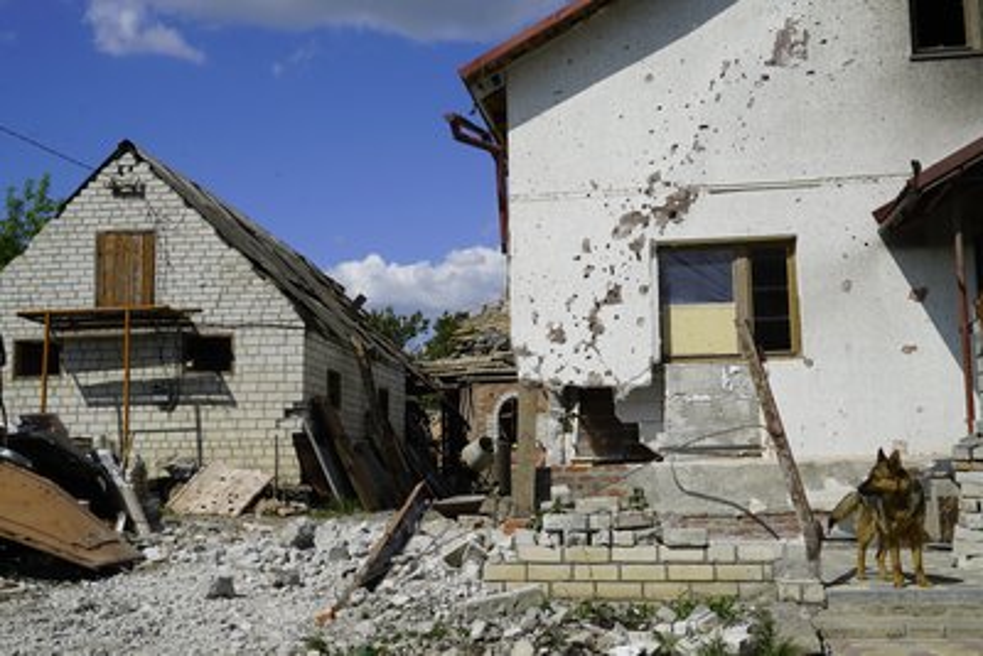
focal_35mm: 35
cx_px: 492
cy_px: 328
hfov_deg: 54.4
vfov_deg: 37.9
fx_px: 956
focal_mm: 35
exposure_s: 1/200
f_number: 14
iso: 100
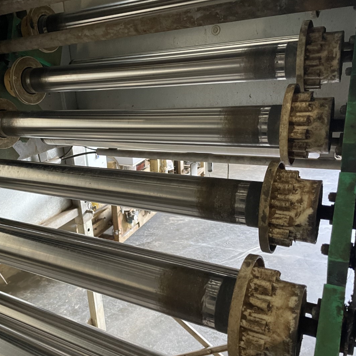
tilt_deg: -18.3
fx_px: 361
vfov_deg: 52.5
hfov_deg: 51.5
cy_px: 178
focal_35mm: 31
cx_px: 118
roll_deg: +7.4
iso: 500
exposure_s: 1/50
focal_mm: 4.2
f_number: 1.6
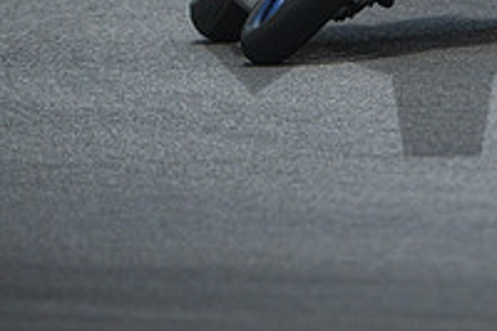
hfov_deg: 1.7
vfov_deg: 1.1
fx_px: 16842
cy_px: -146
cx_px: 442
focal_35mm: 1221
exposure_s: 1/4000
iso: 640
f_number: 2.8
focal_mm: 280
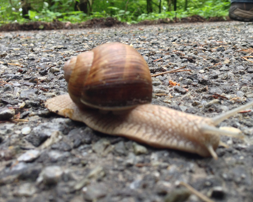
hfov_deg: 40.0
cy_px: 74
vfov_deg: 32.6
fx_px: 344
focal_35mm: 46
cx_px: 159
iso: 64
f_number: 2.4
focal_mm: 4.13
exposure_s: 1/60
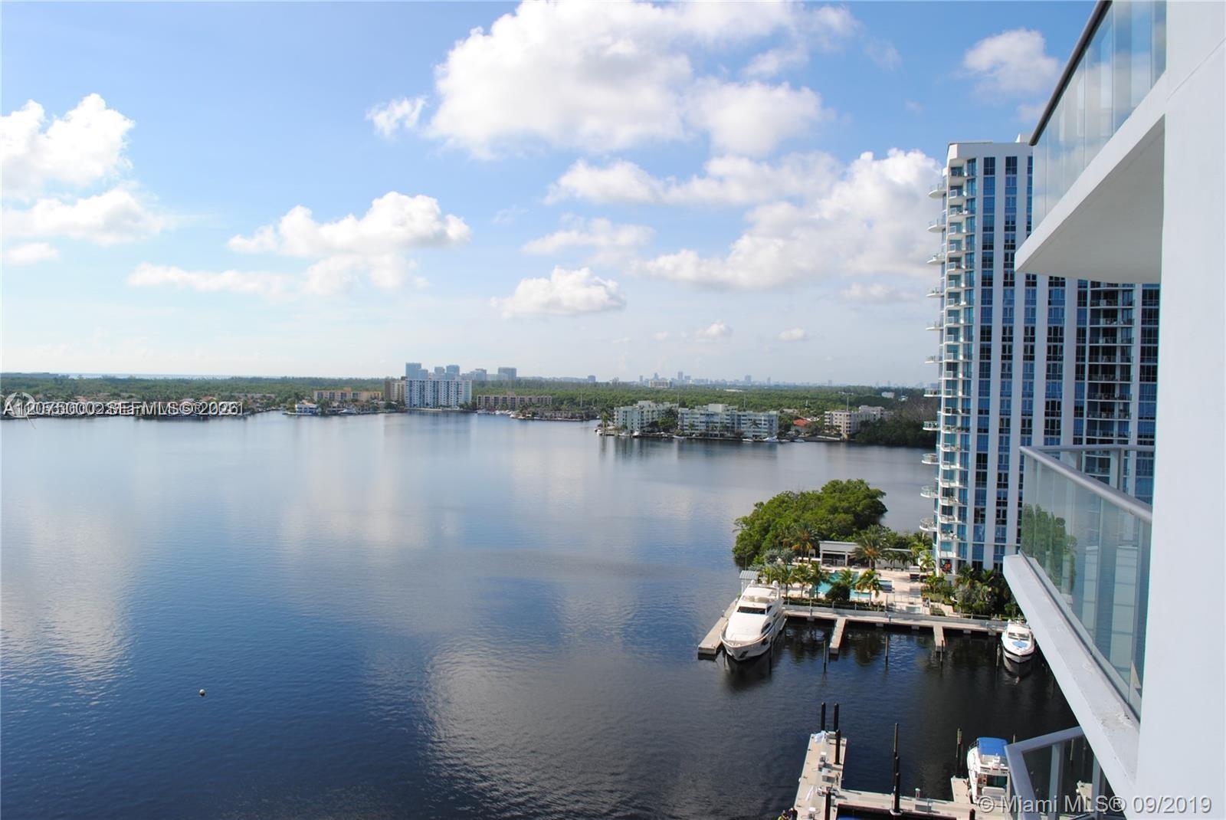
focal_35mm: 27
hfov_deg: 67.3
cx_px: 613
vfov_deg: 48.0
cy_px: 410
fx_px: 920
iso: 100
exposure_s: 1/320
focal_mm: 18
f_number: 9
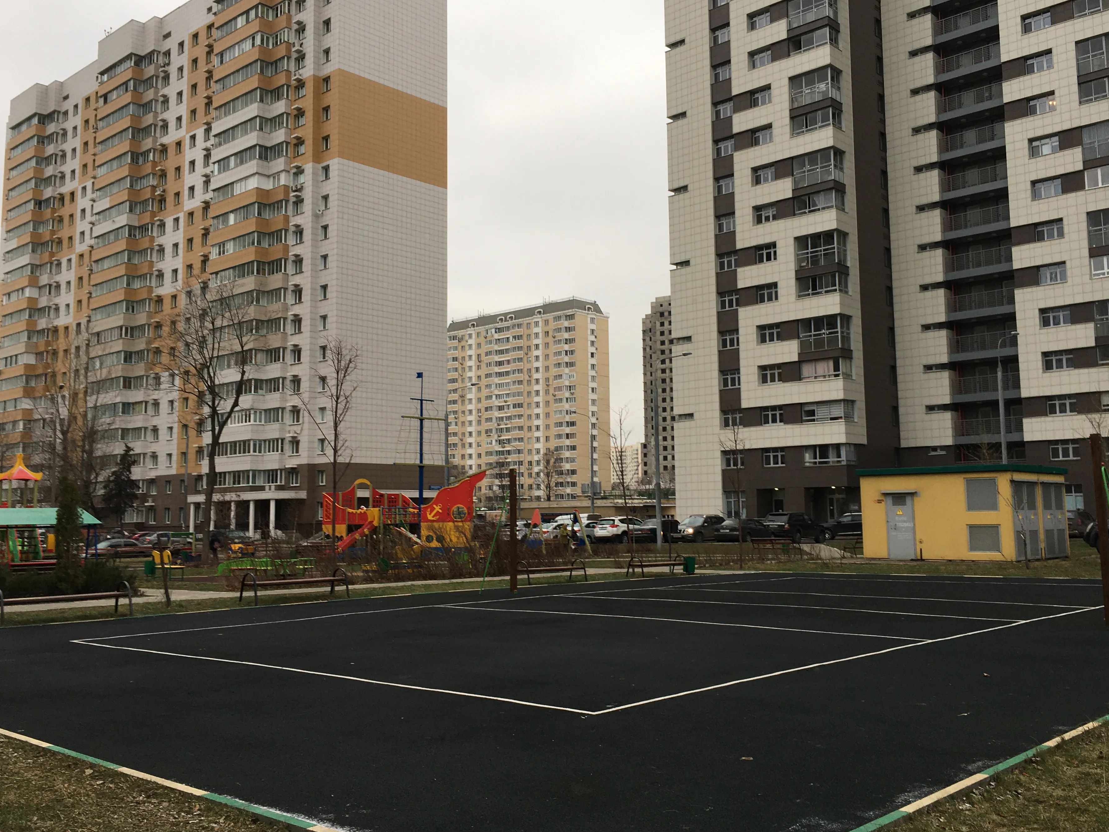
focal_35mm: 33
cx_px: 605
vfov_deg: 42.9
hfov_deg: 55.3
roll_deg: +0.6
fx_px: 1057
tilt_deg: +7.3
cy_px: 398
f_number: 2.2
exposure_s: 1/118
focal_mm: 4.15
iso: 25
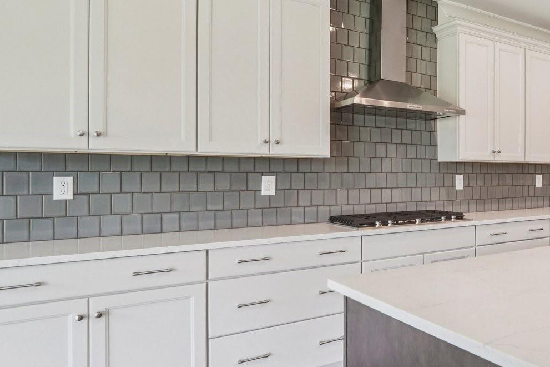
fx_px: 473
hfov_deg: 52.3
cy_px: 175
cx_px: 505
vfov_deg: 42.3
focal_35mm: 31
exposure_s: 1/20
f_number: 8
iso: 400
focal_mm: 10
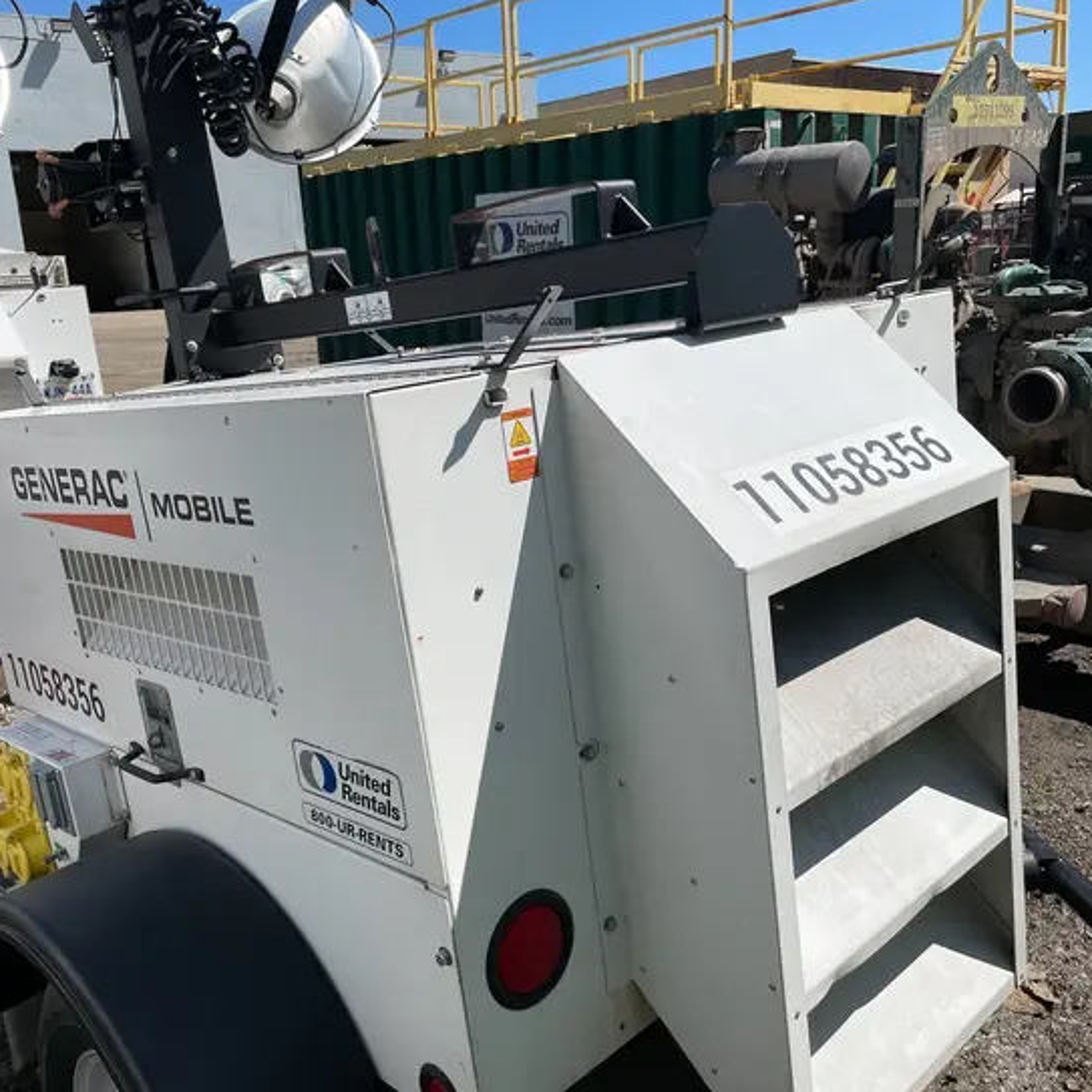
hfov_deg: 52.5
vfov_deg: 52.5
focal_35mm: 31
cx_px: 549
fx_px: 1106
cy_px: 574
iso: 50
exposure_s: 1/6494
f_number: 1.6
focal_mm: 4.2
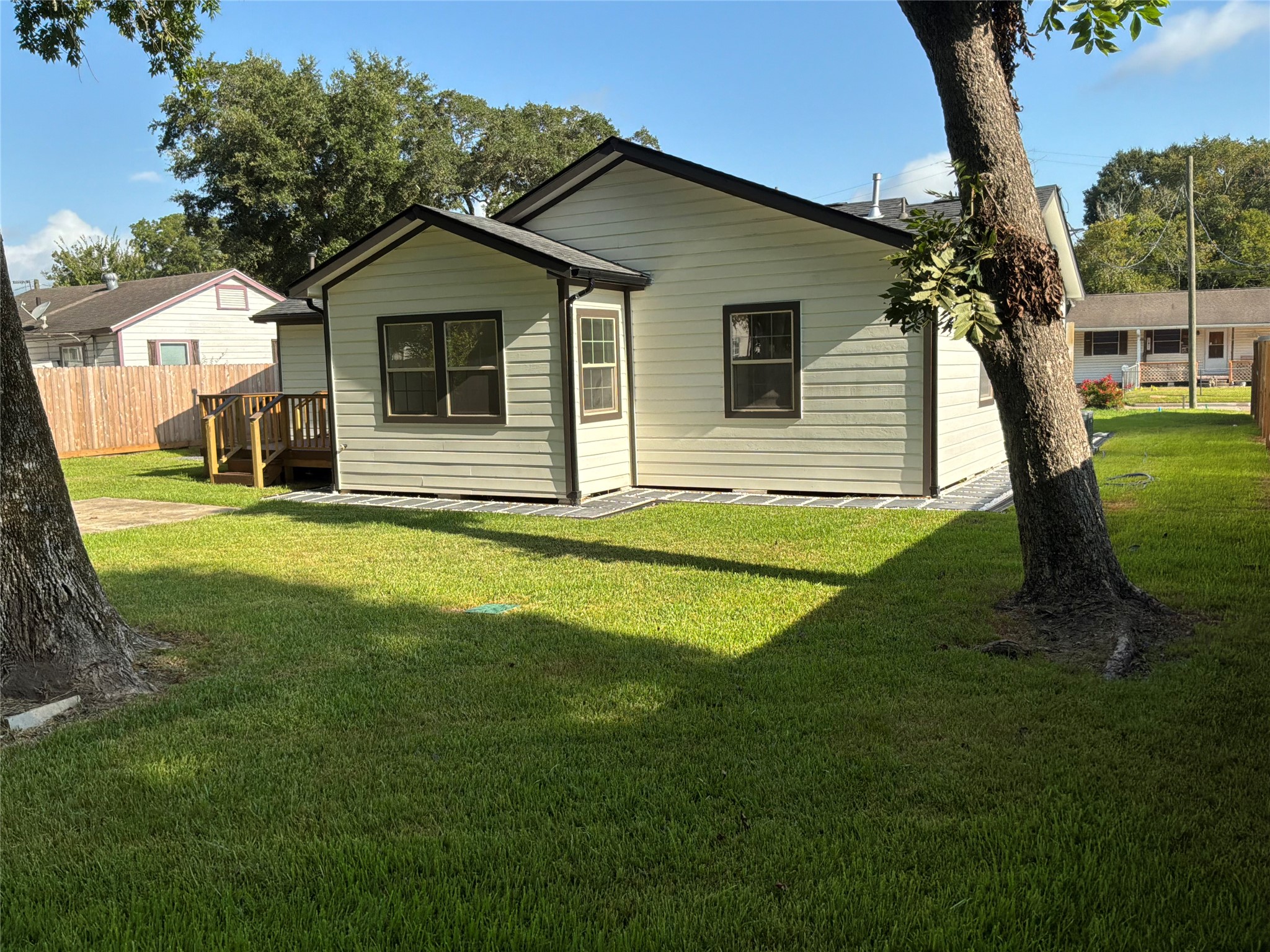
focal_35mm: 28
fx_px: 1027
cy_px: 476
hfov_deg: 63.4
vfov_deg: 49.7
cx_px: 635
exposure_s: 1/1311
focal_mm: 3
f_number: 1.8
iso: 32
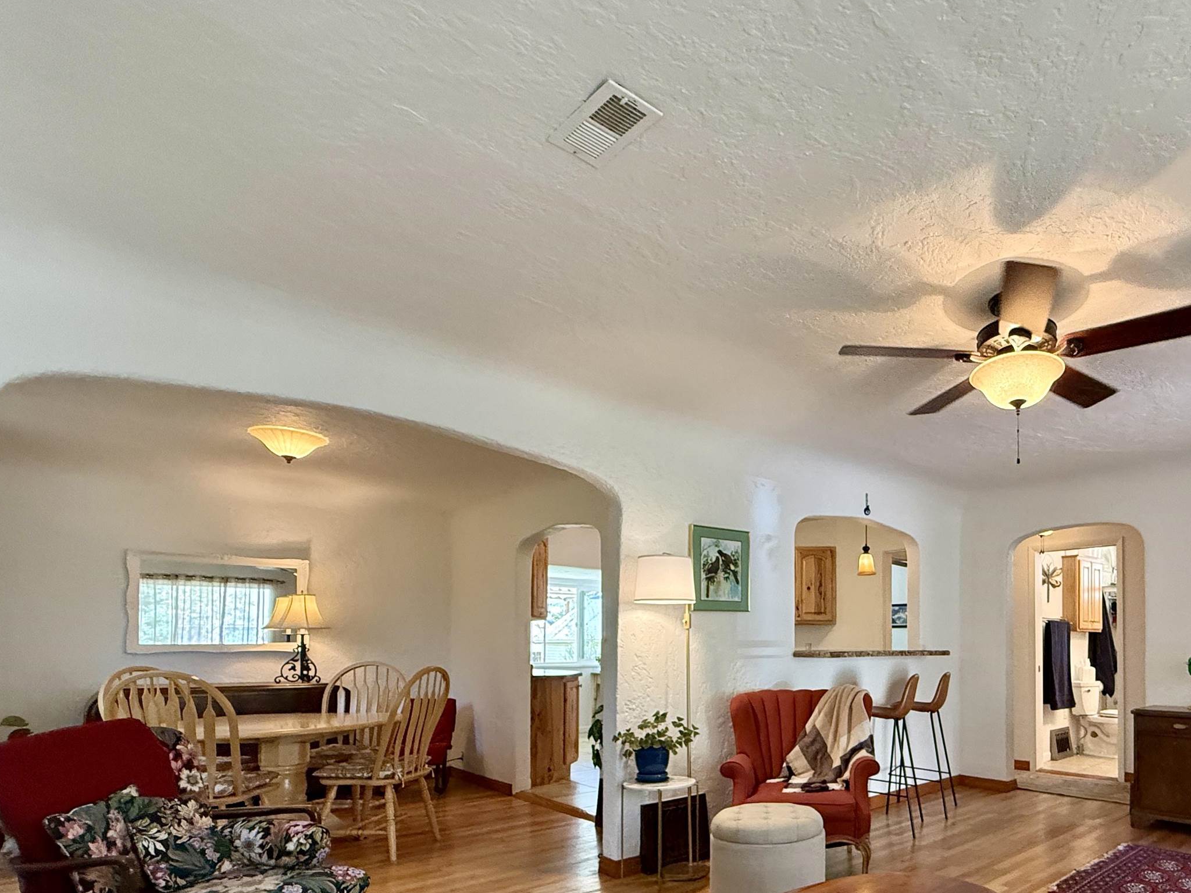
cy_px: 634
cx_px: 833
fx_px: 723
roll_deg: -0.3
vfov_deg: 61.0
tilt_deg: +1.1
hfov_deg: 75.4
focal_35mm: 21
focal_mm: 2.22
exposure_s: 1/120
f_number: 2.2
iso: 320
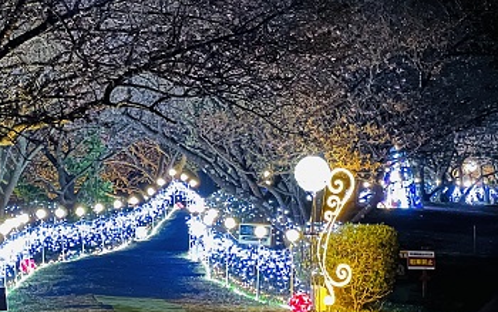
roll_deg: -0.6
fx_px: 2281
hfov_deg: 12.4
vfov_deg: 7.8
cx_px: 125
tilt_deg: +1.7
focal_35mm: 168
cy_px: 80
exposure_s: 1/8
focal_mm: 9
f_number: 2.8
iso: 1000
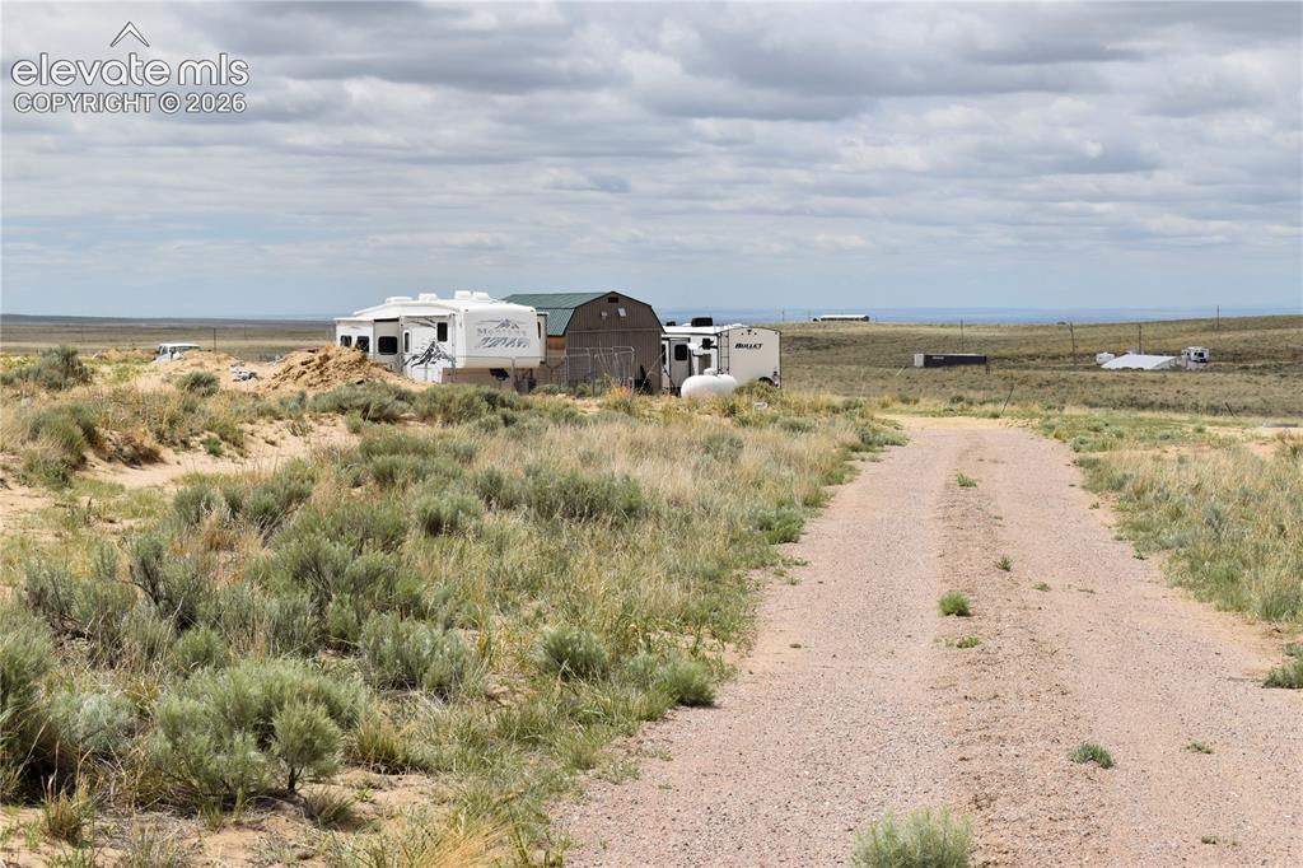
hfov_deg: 27.0
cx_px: 652
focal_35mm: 75
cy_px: 434
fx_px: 2714
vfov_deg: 18.2
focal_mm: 50
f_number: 10
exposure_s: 1/400
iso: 100
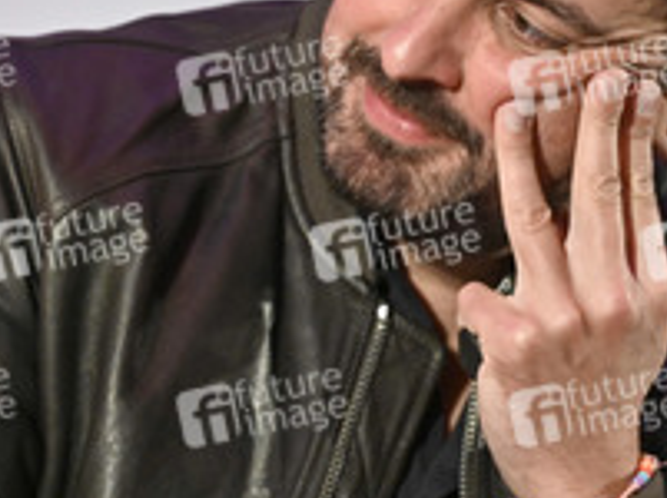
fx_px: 8309
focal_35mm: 432
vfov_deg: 3.4
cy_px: 159
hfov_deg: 4.6
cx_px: 307
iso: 3200
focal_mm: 200
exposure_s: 1/400
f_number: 2.8
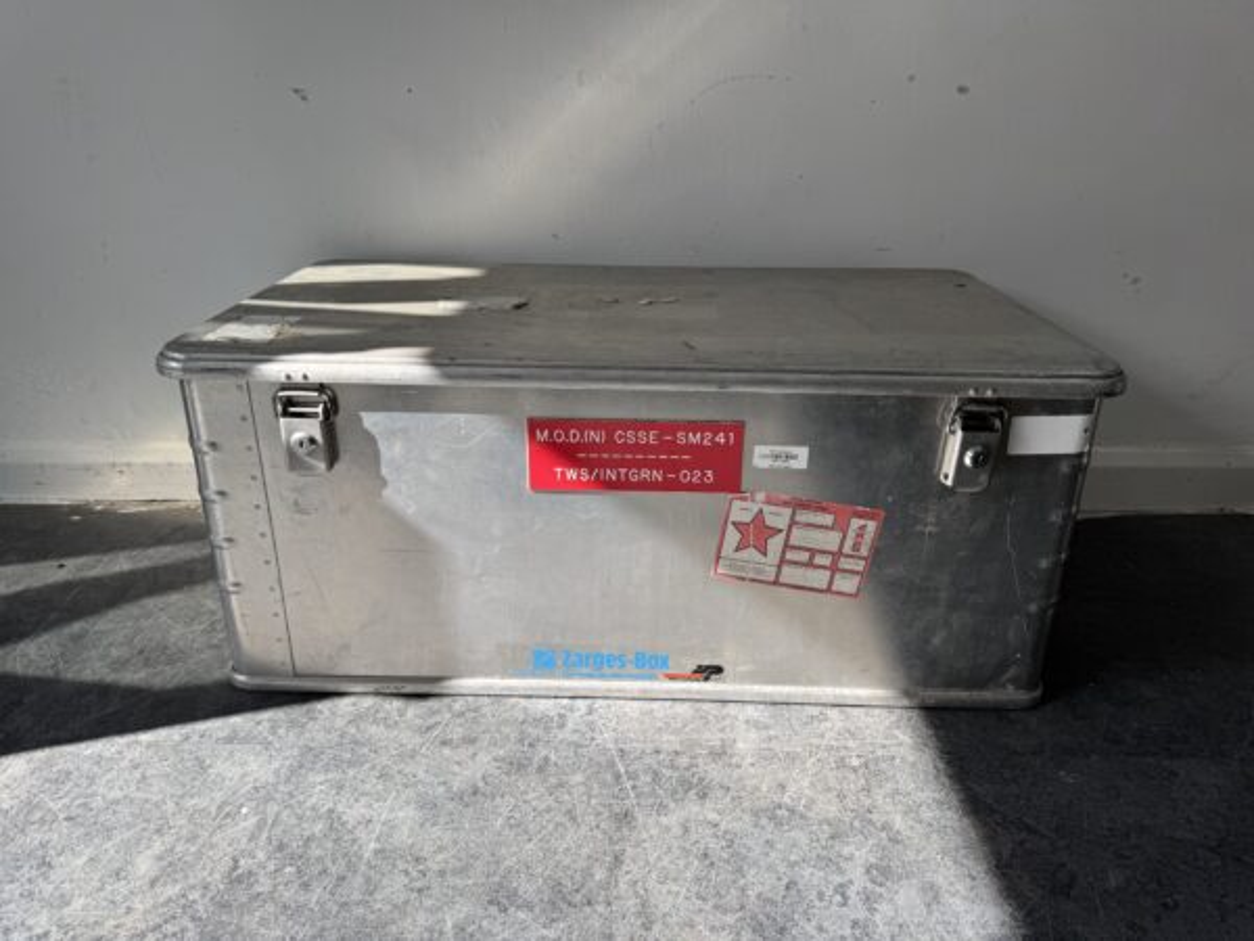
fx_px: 869
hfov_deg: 71.6
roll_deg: +0.5
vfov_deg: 56.8
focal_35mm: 24
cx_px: 627
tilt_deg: -21.1
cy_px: 470
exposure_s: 1/1425
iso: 80
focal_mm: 6.76
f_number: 1.78
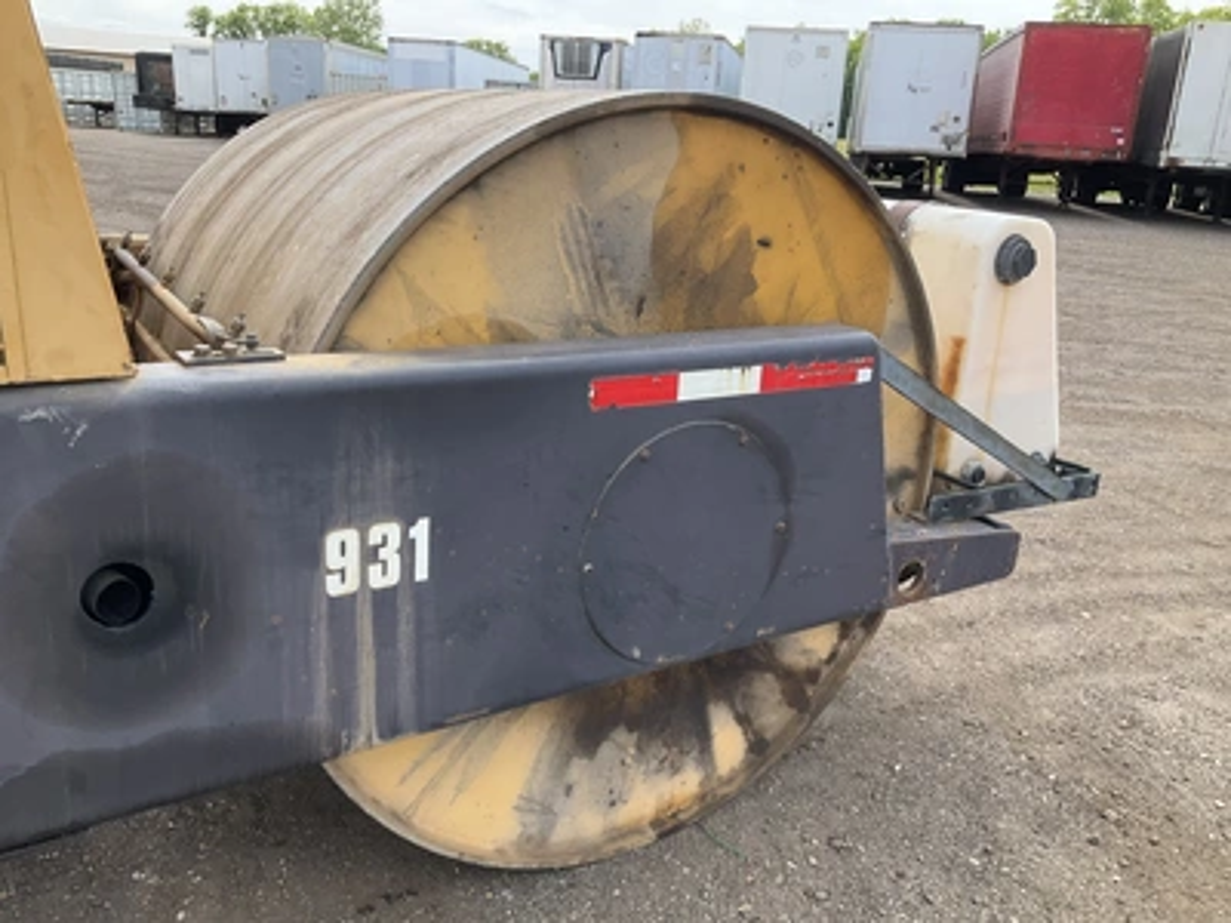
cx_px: 616
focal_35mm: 29
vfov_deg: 48.2
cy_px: 462
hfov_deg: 61.7
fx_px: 1031
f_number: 1.8
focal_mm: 3
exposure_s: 1/397
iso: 25
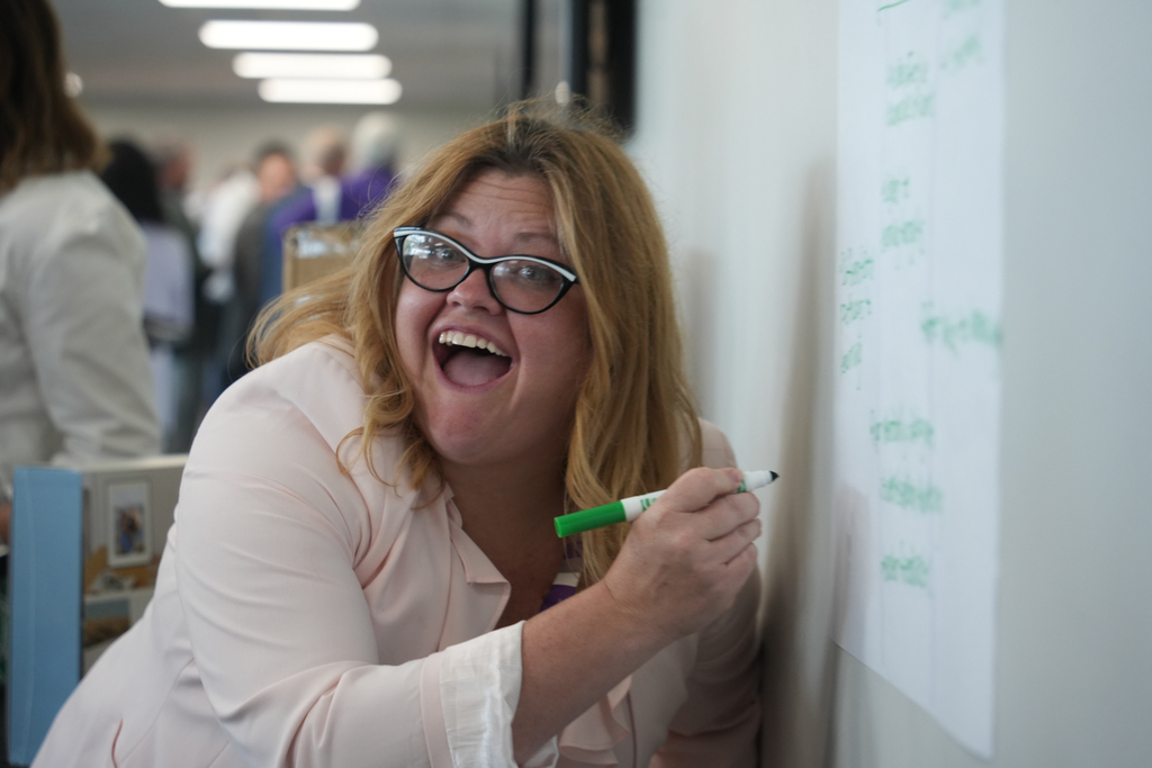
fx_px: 2816
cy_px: 384
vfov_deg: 15.5
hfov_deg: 23.1
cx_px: 576
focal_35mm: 88
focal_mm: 88
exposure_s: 1/160
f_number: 4.5
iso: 2000
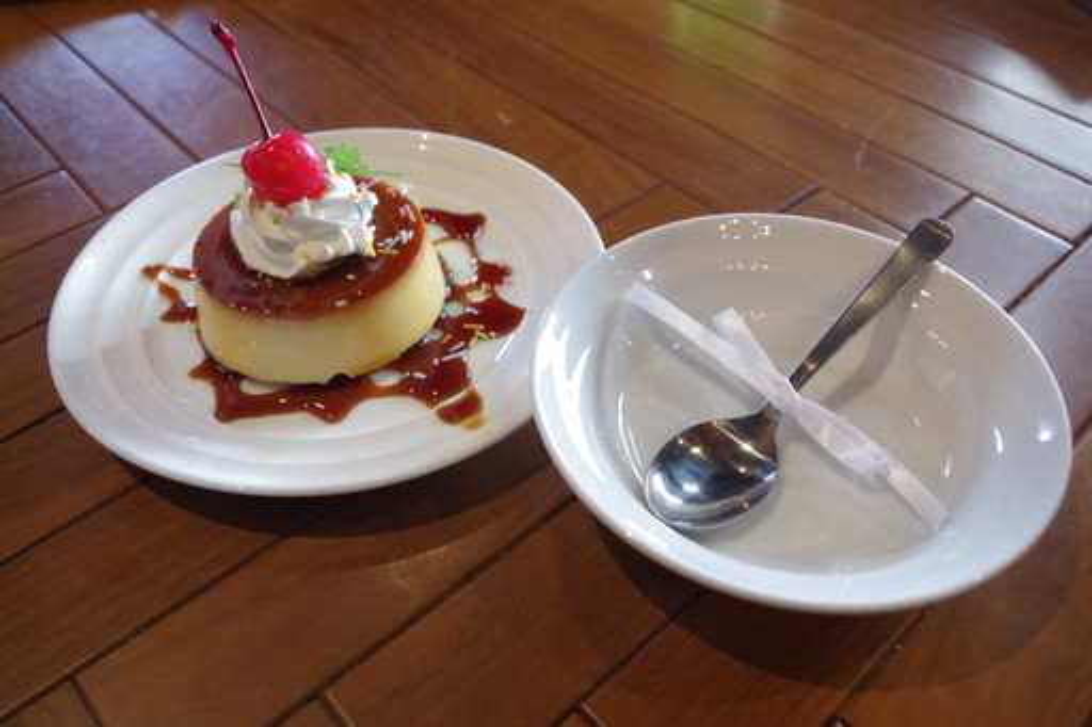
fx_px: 910
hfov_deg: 61.9
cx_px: 546
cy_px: 364
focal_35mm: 30
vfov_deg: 43.6
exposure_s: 1/50
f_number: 5
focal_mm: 20
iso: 3200
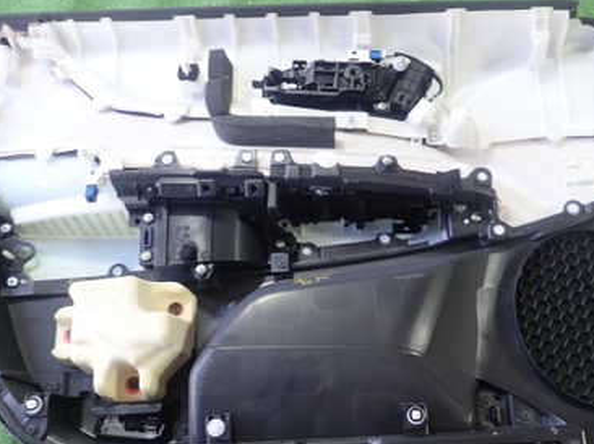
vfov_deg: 35.0
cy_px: 267
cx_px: 352
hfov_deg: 45.6
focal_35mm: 41
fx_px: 703
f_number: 2
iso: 200
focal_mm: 4.5
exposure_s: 1/60
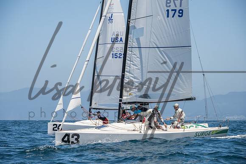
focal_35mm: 108
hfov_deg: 19.0
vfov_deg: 12.7
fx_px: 737
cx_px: 123
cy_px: 82
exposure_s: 1/1000
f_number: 6.3
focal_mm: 104
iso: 400
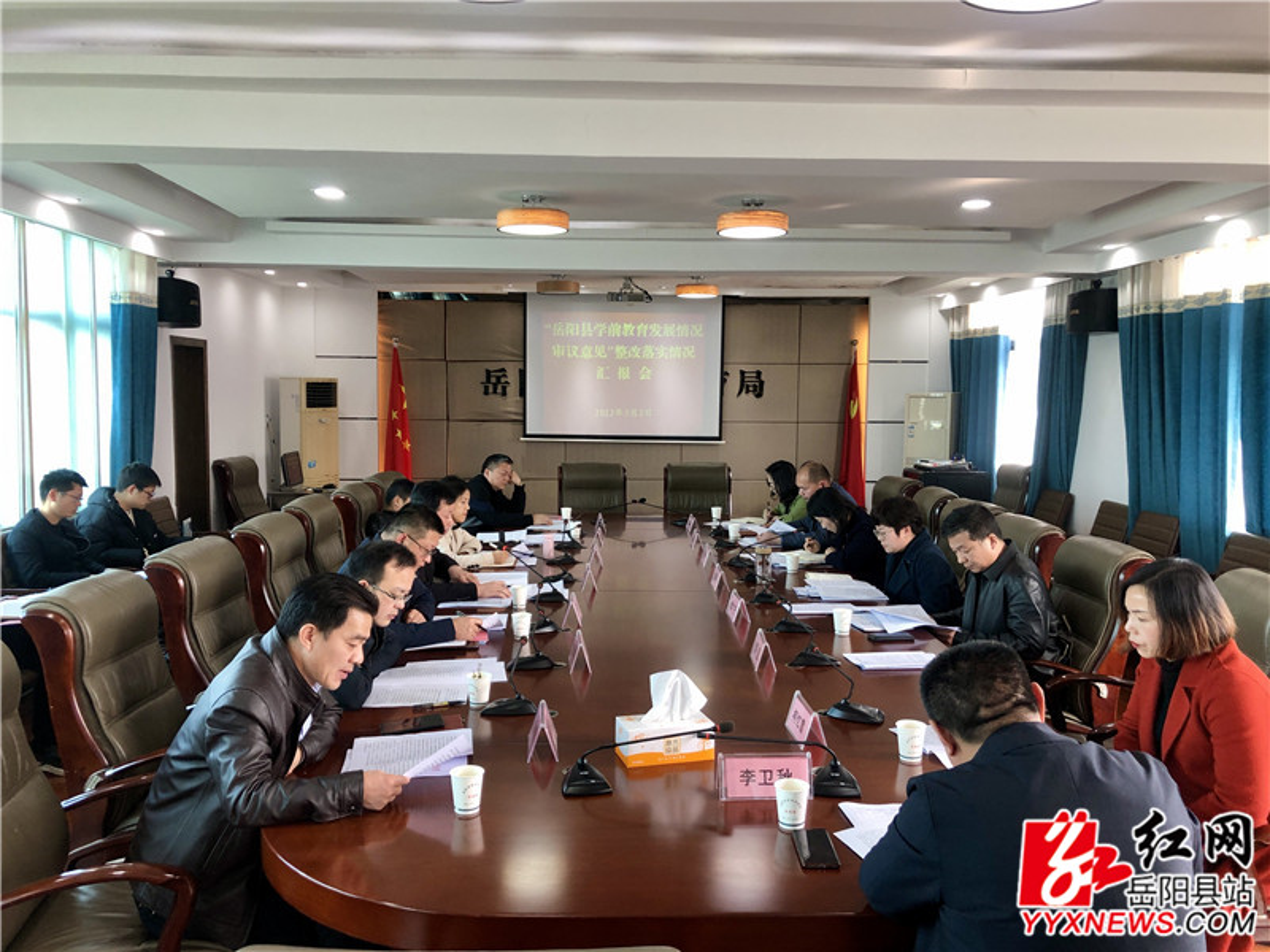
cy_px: 476
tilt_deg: -5.3
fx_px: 1027
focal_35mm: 28
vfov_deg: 49.7
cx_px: 635
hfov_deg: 63.4
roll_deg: +1.1
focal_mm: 3.99
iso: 32
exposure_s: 1/33
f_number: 1.8
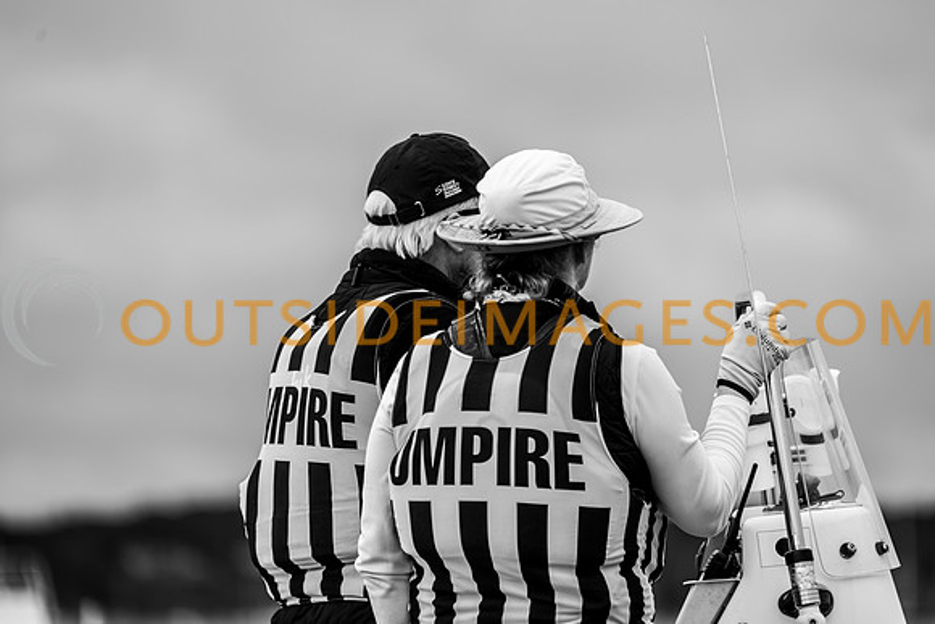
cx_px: 468
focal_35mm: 300
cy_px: 312
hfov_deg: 6.9
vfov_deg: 4.6
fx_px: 7793
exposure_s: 1/320
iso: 50
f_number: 4
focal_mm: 300
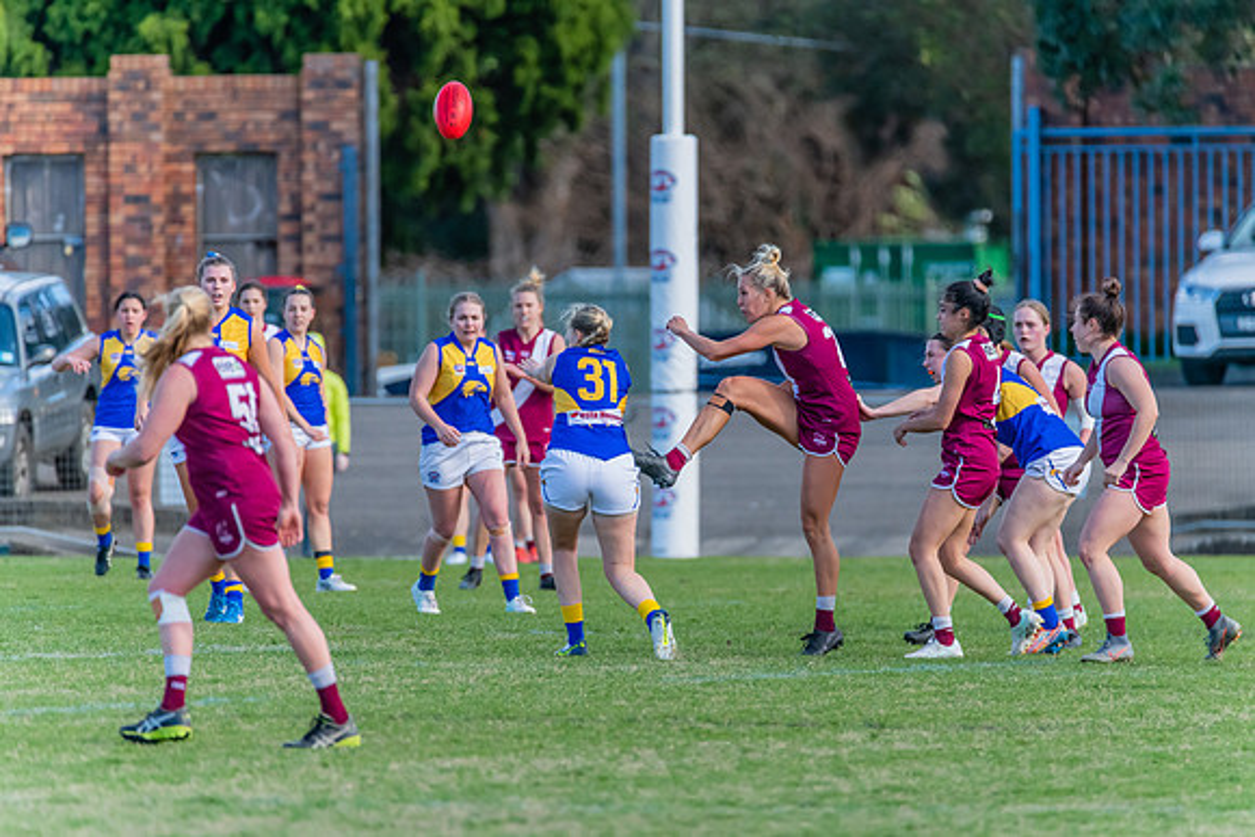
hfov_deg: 3.3
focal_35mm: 619
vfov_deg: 2.2
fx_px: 21579
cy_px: 427
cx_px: 642
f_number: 6.3
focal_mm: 600
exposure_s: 1/1600
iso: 1600
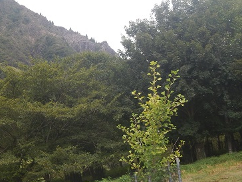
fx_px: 412
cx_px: 84
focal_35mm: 59
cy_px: 86
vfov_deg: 24.8
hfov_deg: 32.5
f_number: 4
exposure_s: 1/320
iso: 125
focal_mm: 7.7
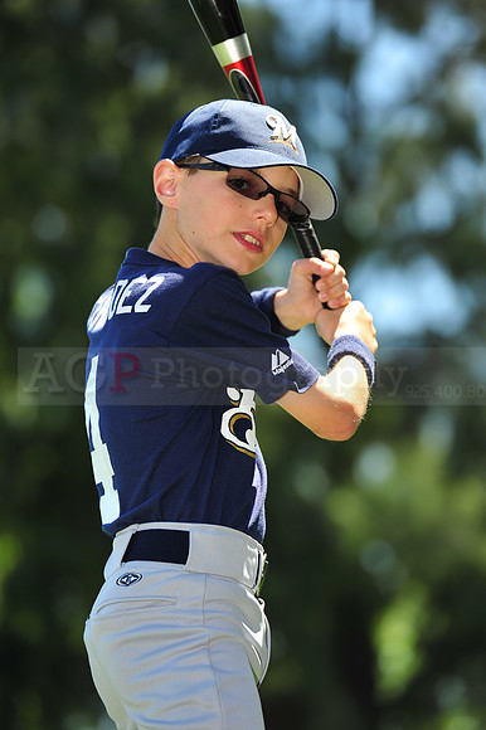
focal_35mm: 200
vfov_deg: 10.3
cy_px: 365
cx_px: 243
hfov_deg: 6.9
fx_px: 4055
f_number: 4
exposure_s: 1/640
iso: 200
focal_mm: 200
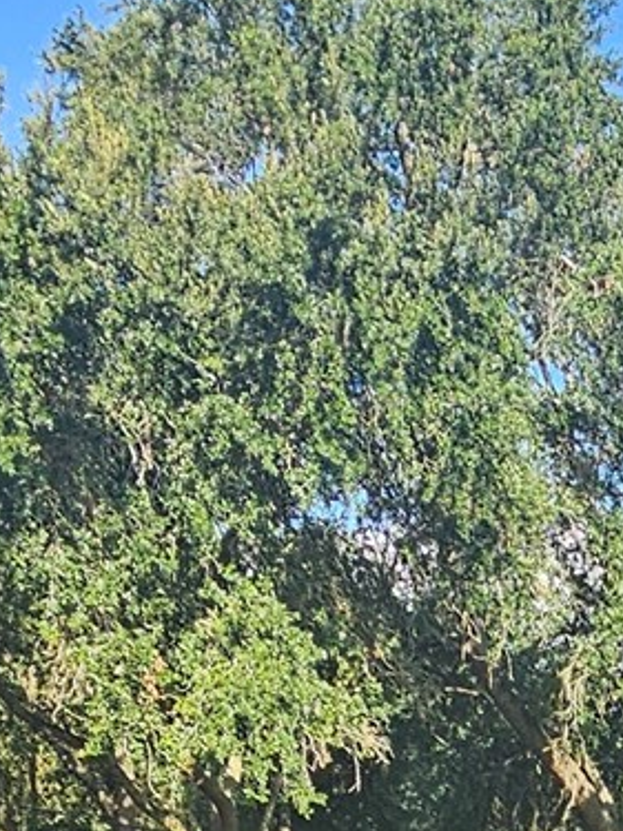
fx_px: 1705
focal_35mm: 71
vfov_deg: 21.8
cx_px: 774
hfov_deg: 19.4
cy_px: 1316
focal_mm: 2.2
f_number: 2.2
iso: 50
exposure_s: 1/563
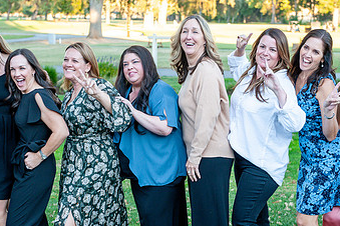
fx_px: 888
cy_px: 122
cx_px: 190
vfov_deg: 14.5
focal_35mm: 94
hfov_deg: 21.7
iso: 320
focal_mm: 55
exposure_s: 1/125
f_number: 4
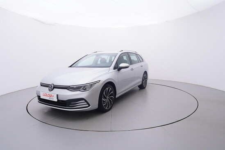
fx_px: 141
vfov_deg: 56.2
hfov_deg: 77.3
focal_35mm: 22
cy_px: 75
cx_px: 112
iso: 200
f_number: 5
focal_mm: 15
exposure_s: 1/80
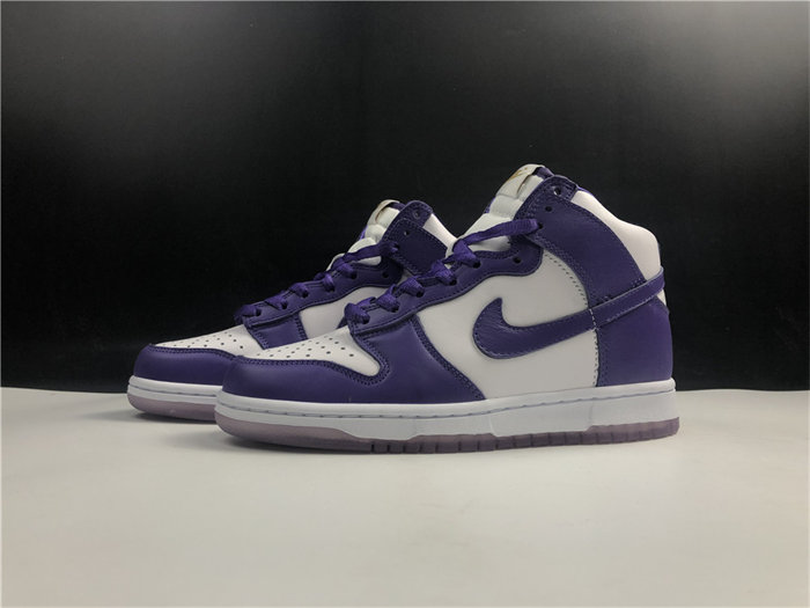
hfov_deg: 63.4
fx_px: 655
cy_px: 304
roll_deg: +1.4
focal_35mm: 28
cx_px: 405
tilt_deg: +6.6
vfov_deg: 49.7
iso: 20
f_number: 1.8
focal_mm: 4
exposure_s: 1/50
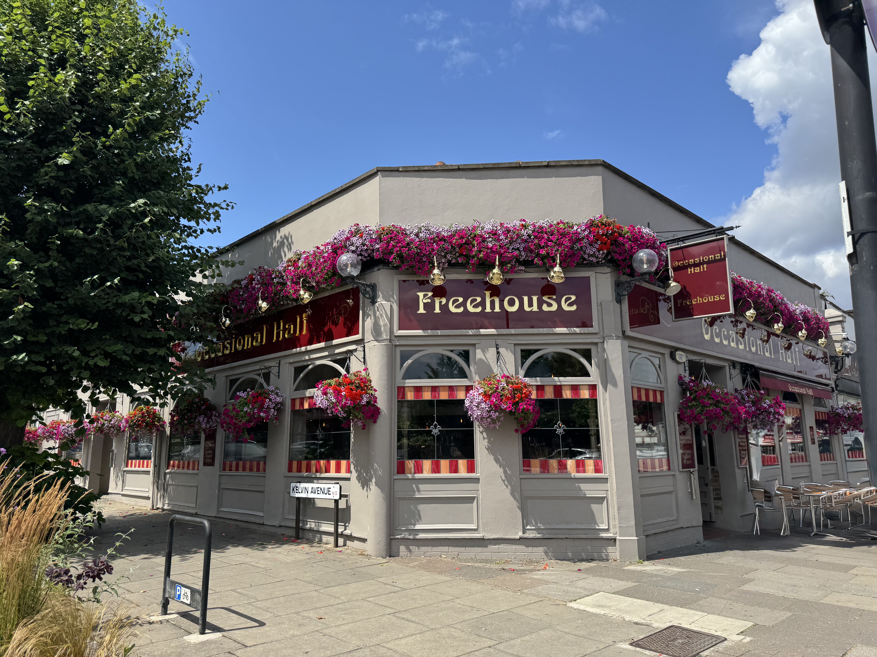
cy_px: 328
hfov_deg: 71.6
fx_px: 608
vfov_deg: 56.8
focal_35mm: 24
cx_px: 438
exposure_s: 1/3597
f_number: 1.78
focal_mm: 6.76
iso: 80
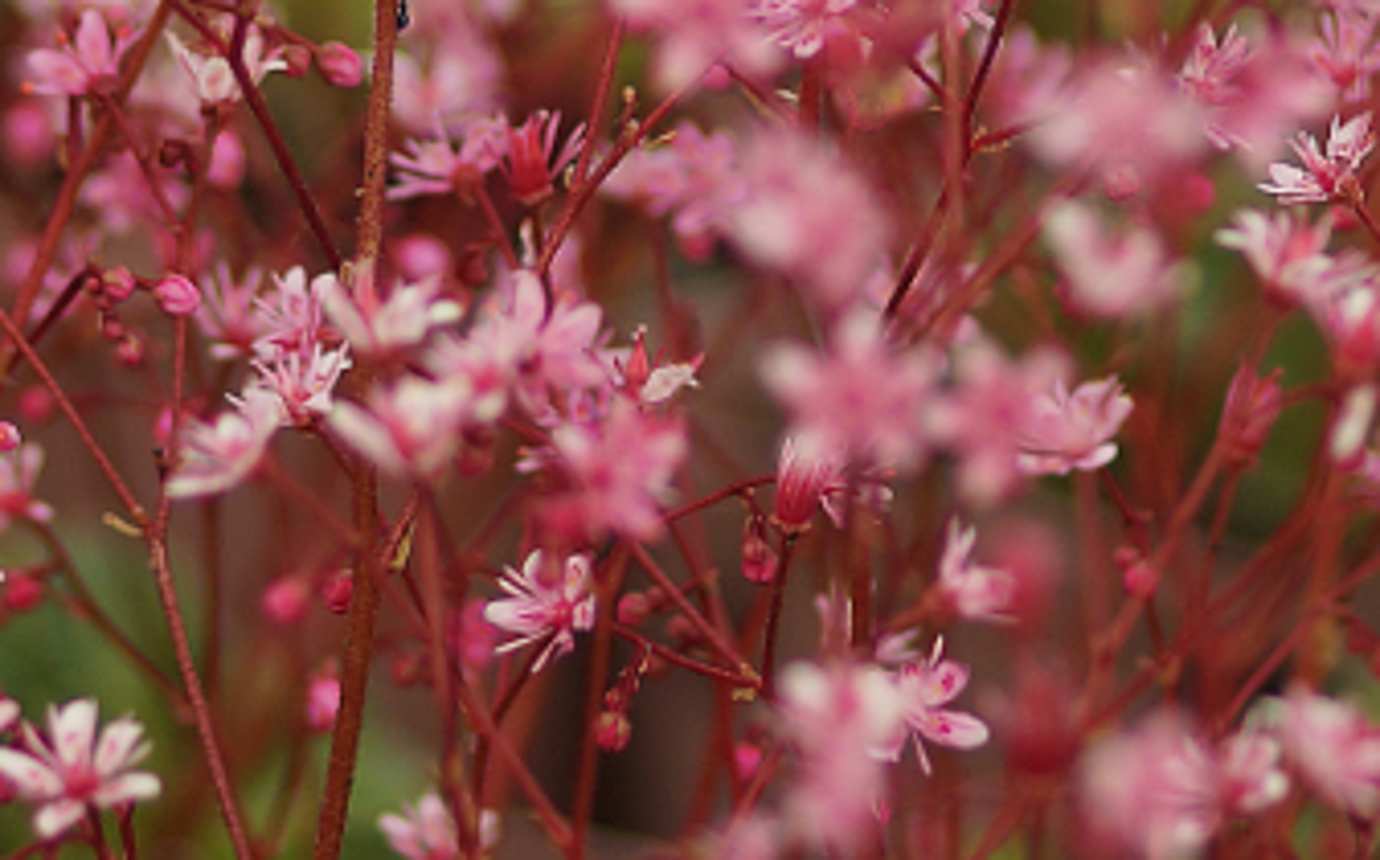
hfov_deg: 3.9
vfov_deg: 2.4
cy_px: -438
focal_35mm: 545
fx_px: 20480
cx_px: 852
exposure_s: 1/500
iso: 100
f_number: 2.8
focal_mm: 100
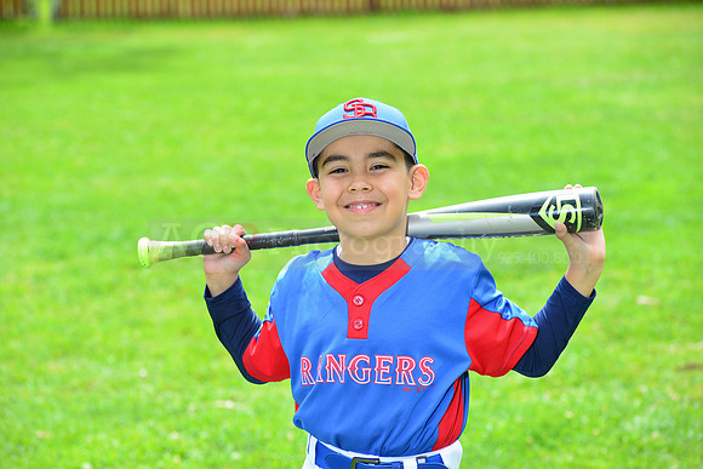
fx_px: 2832
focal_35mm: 145
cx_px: 352
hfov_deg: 14.2
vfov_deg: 9.5
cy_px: 234
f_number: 8
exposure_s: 1/200
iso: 200
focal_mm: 145
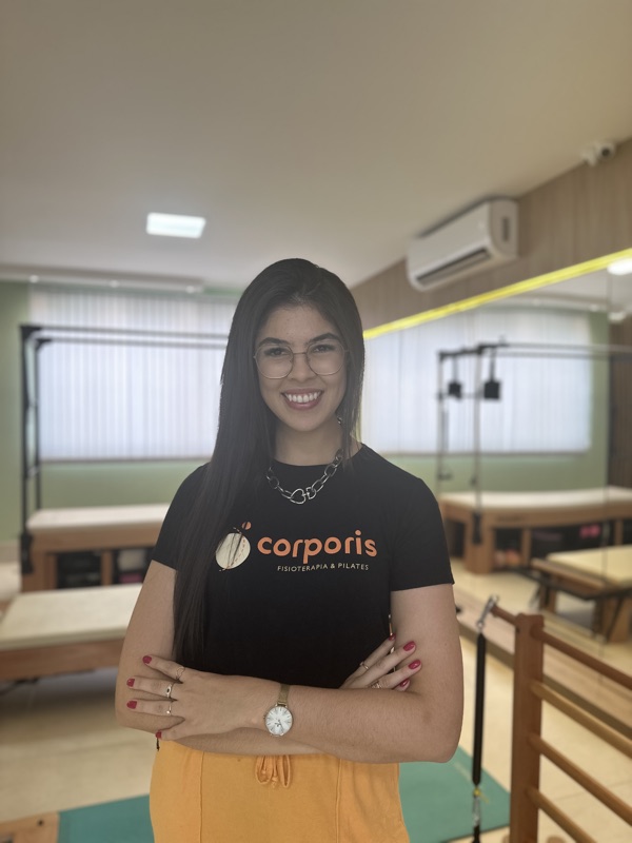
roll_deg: -0.5
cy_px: 422
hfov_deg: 56.8
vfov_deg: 71.6
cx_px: 316
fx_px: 584
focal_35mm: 24
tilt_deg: -1.9
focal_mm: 6.86
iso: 64
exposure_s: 1/150
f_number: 1.78
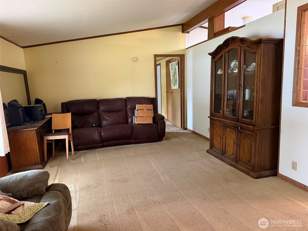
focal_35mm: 24
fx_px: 214
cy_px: 116
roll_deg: +2.6
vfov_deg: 56.8
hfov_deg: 71.6
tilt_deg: -8.0
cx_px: 154
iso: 800
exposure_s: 1/40
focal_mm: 6.76
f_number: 1.78
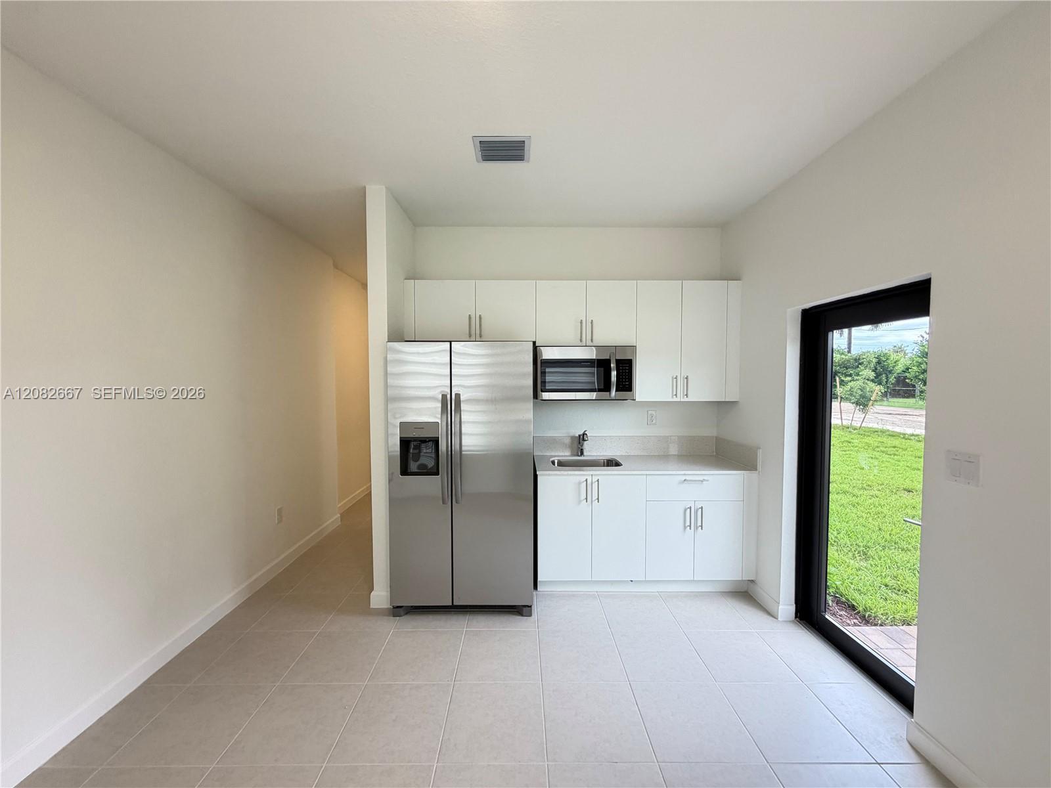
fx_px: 425
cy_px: 394
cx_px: 526
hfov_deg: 102.1
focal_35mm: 14
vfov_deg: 85.7
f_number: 2.2
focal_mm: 2.22
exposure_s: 1/120
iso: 250
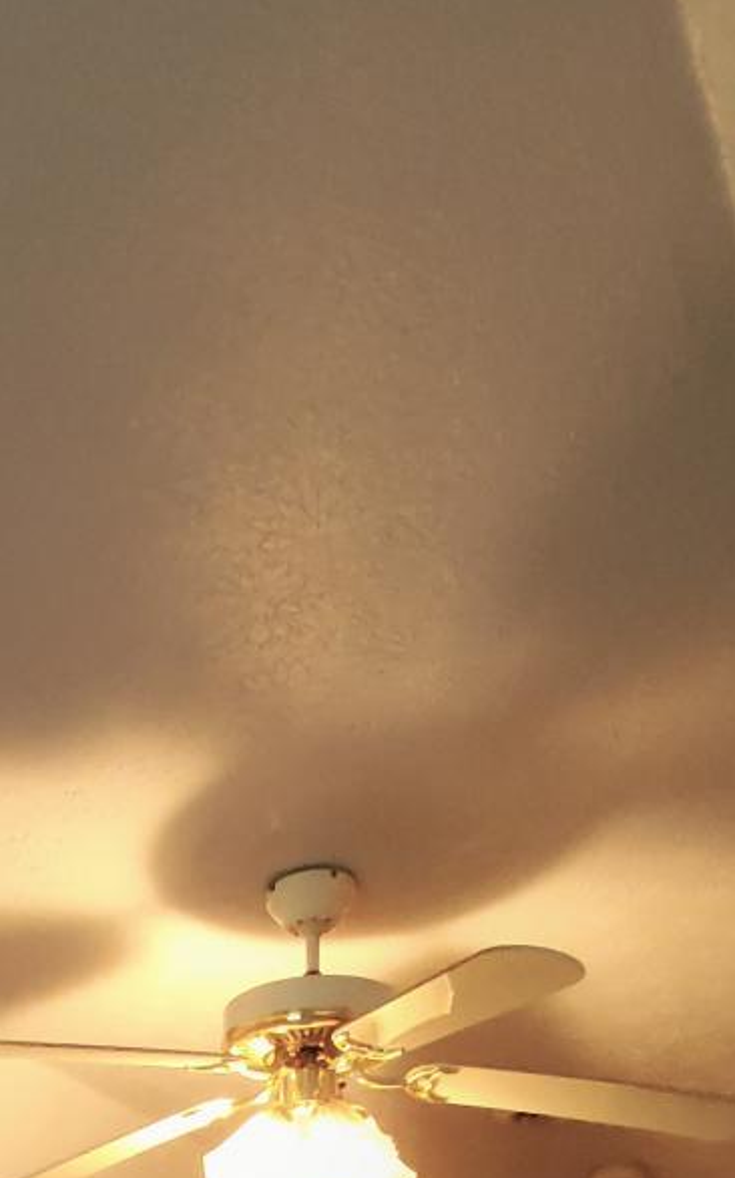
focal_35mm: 47
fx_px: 1507
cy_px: 1767
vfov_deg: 28.2
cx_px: 58
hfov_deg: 26.4
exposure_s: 1/24
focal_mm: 1.8
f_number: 2.2
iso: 800
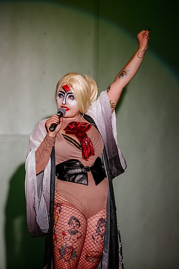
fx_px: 2258
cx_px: 56
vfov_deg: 6.8
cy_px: 134
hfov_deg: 4.5
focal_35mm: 303
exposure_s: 1/500
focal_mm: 200
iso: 2500
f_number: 2.8
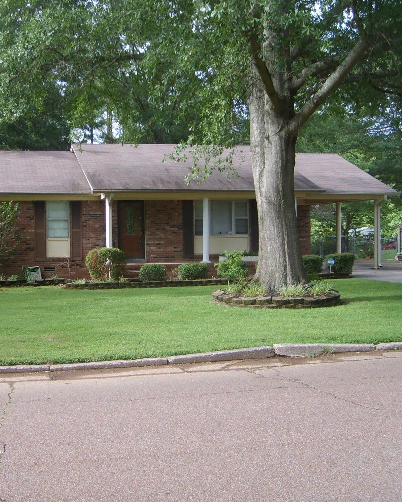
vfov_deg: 40.3
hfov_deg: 32.4
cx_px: 123
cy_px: 250
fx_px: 684
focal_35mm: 46
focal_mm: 5.8
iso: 50
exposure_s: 1/180
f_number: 2.8
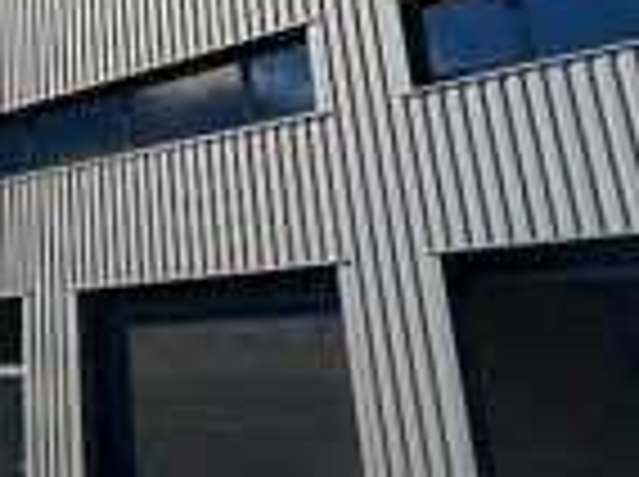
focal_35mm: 44
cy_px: 27
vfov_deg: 30.9
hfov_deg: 35.9
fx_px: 811
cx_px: -81
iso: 50
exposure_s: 1/2648
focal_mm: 1.66
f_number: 2.2
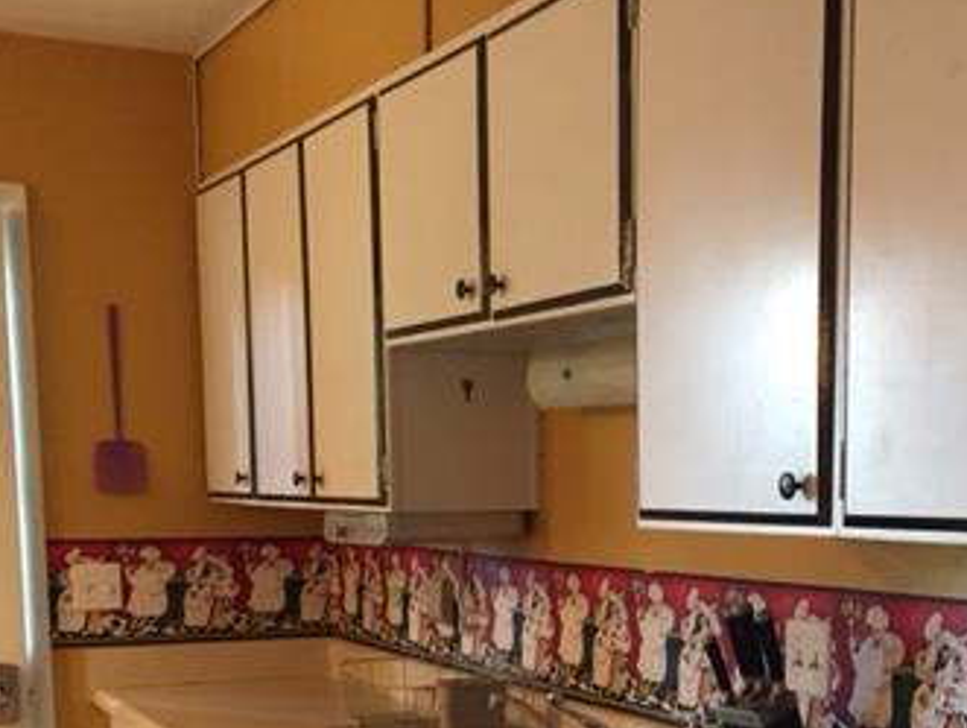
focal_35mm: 56
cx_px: 605
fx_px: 1566
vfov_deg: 25.2
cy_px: 687
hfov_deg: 34.1
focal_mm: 4.15
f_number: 2.2
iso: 200
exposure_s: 1/30
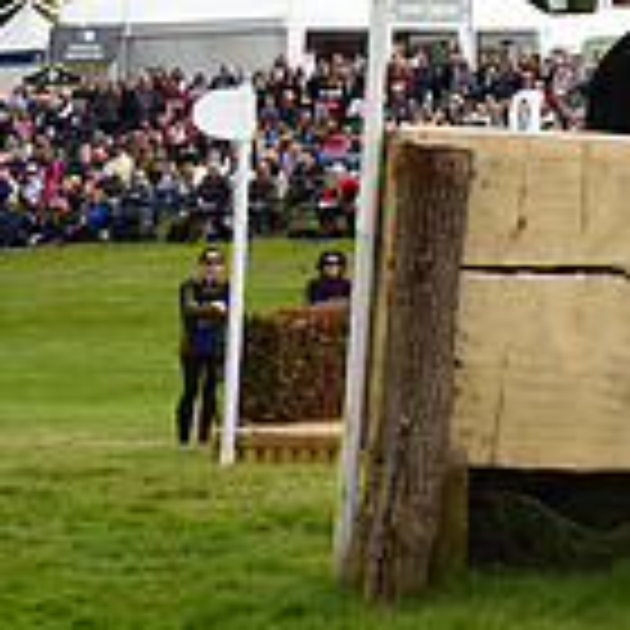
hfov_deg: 9.7
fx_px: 3480
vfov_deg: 10.1
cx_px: 1197
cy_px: -194
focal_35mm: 169
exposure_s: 1/1250
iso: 500
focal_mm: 48
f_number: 4.2
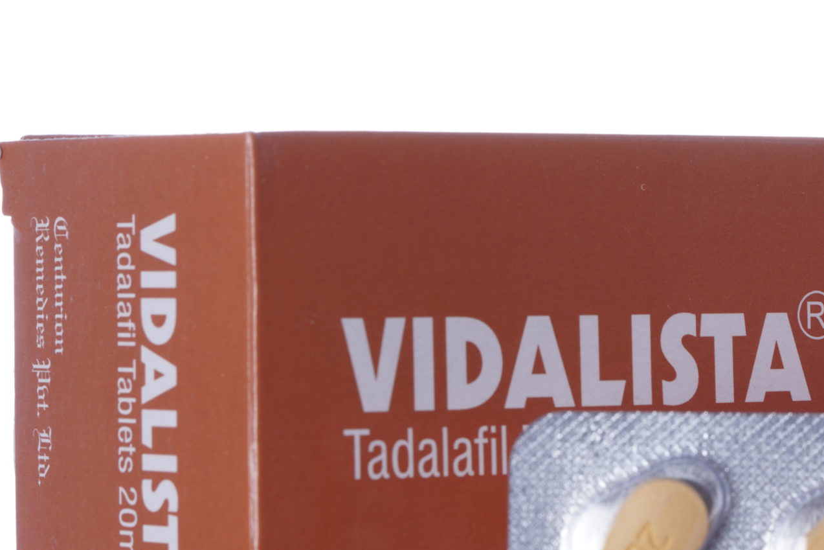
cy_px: 330
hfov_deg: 11.3
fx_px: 4143
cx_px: 792
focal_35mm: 181
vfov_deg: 7.6
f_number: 16
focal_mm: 90
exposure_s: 1/10
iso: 250
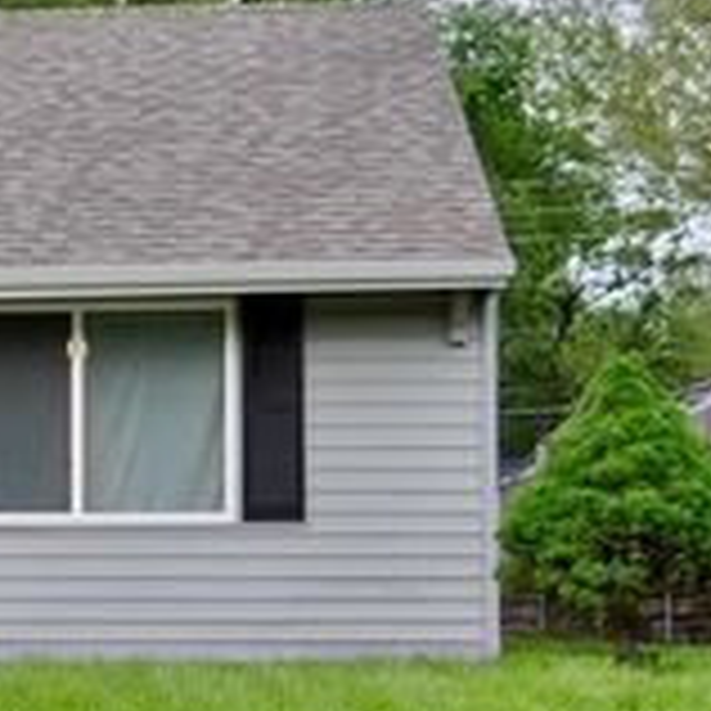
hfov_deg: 15.8
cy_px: 585
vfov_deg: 16.4
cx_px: -212
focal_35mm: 105
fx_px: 2440
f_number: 5.6
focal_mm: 26
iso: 400
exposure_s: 1/125
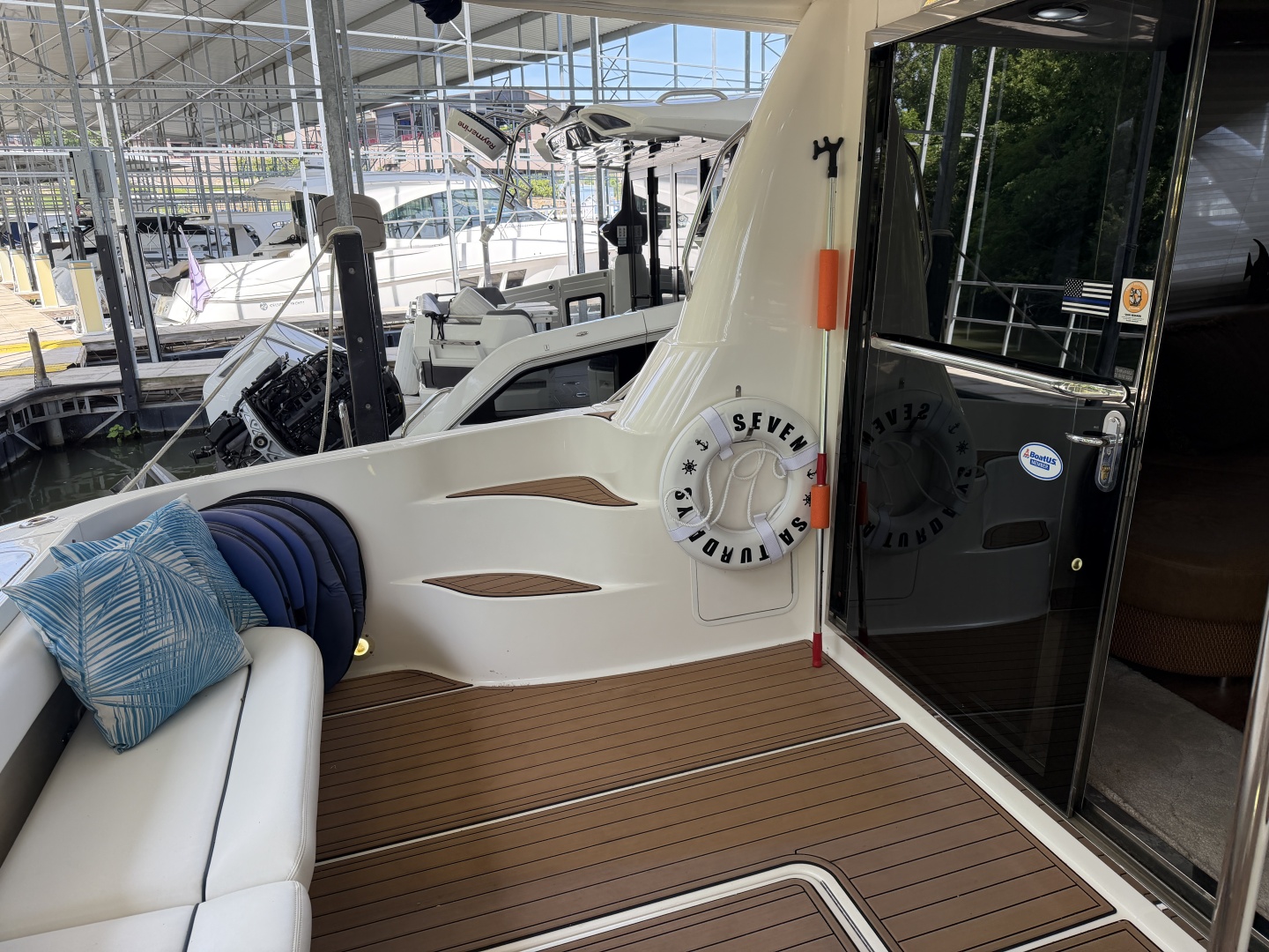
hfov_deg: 71.6
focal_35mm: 24
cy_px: 476
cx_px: 634
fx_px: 880
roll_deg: -1.6
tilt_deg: -16.4
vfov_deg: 56.8
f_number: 1.78
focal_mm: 6.76
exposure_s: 1/535
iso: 100
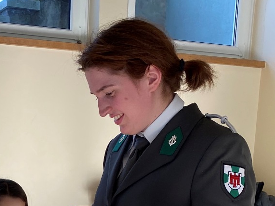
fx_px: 651
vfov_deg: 16.5
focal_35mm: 82
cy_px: 303
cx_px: 34
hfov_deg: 23.3
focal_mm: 4.25
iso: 32
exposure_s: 1/137
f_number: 1.8
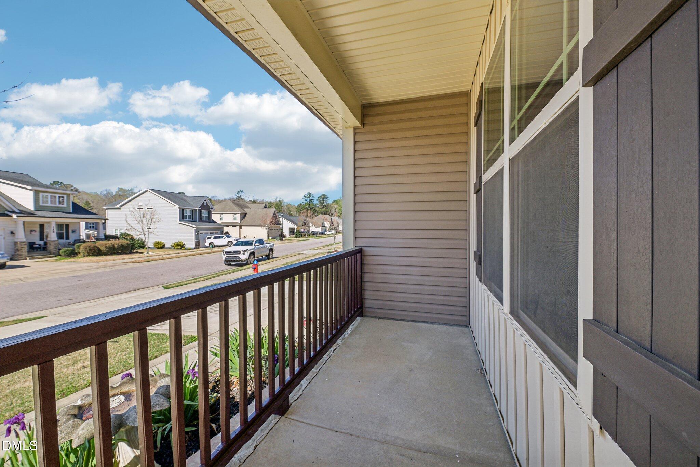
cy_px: 234
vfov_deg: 81.2
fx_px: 272
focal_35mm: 14
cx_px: 350
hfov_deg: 104.3
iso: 200
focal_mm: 14
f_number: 9
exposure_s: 1/200
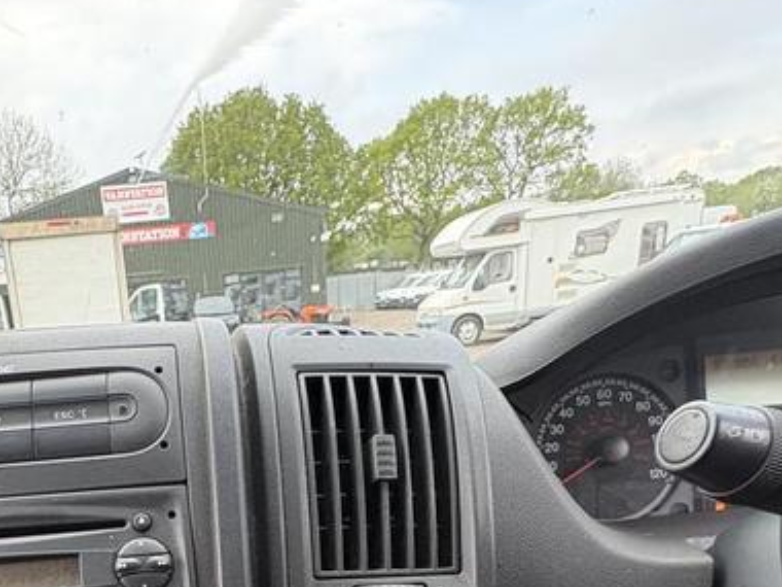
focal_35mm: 33
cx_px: 222
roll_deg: +1.7
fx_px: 745
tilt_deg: -24.1
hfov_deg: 53.5
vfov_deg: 35.7
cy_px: 667
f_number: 2.2
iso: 100
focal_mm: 2.22
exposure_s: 1/137
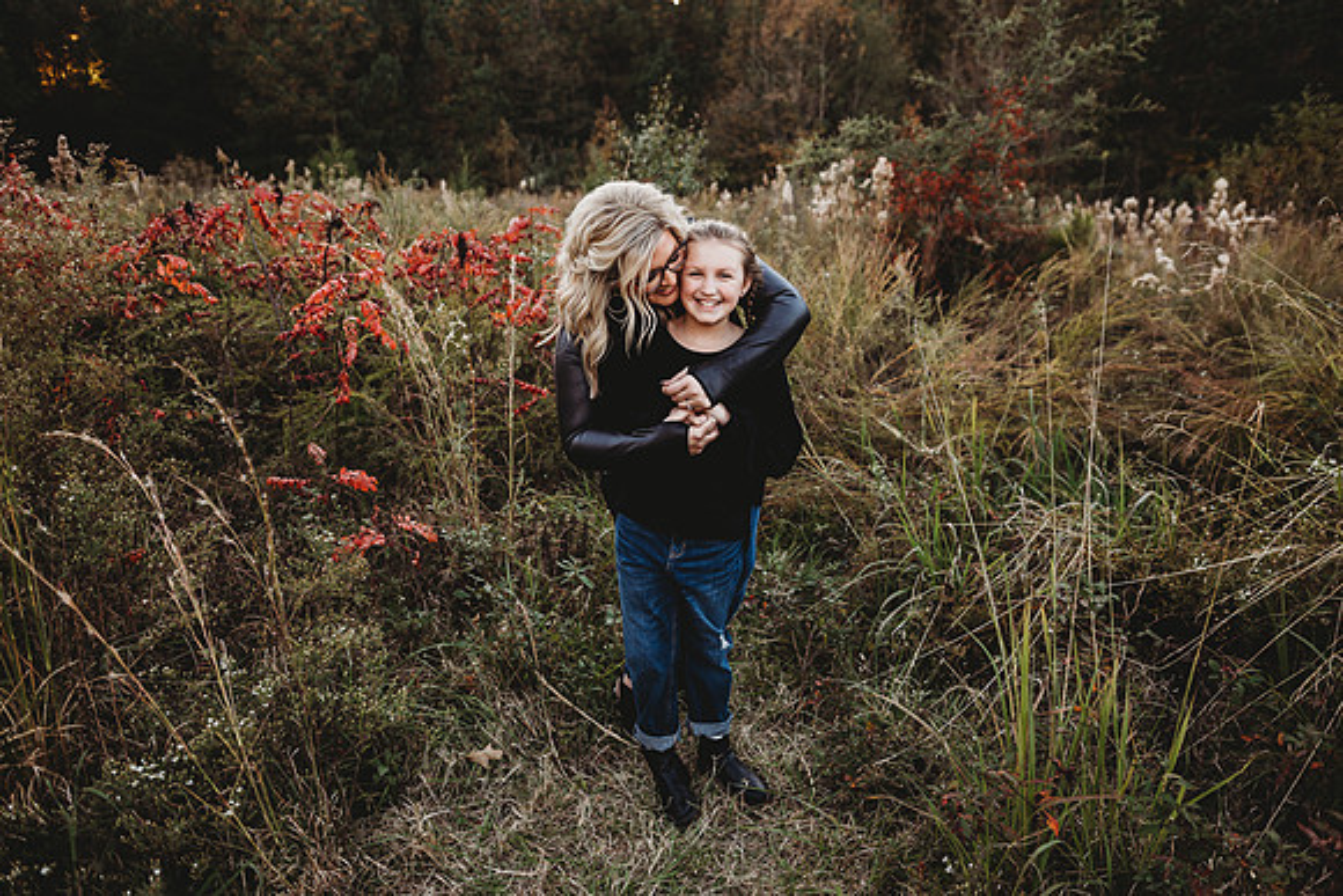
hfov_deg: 73.7
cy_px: 448
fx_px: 896
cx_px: 672
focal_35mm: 24
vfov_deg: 53.2
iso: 100
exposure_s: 1/125
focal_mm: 24
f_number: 2.5
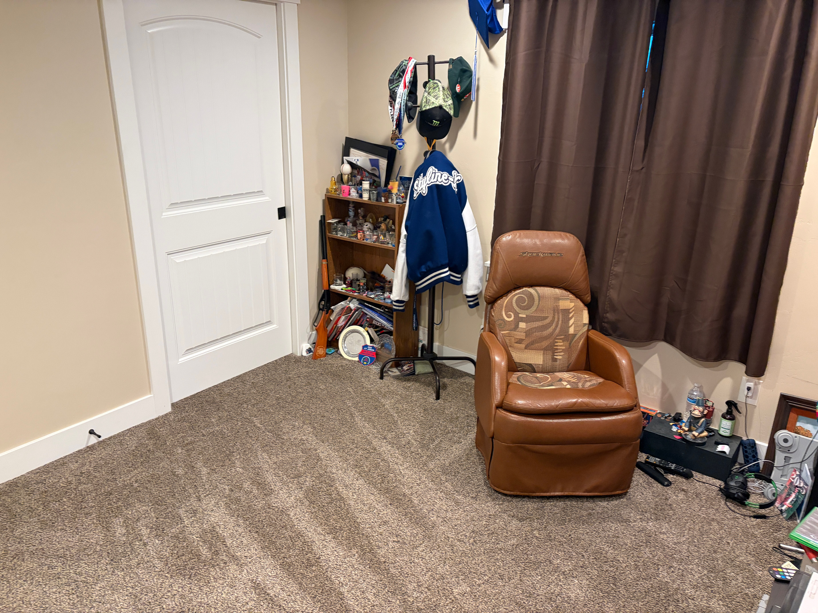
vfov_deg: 53.1
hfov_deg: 67.3
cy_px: 306
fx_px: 614
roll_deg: -0.2
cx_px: 409
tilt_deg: -16.4
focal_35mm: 26
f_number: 1.6
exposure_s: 1/60
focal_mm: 5.96
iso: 320
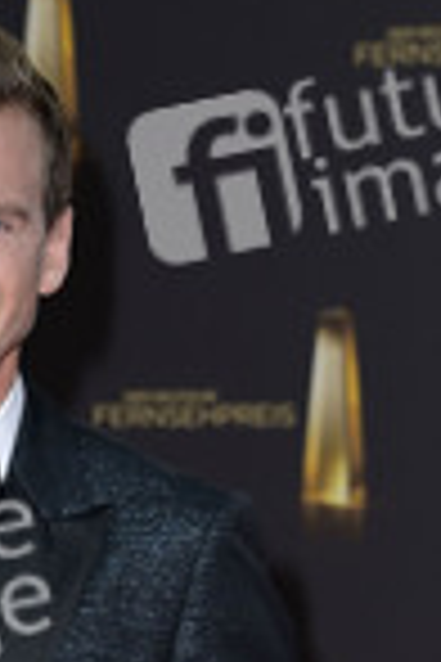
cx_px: -50
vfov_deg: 7.6
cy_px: 833
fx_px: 4906
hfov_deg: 5.1
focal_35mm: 267
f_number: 6.3
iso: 800
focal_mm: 98
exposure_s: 1/250
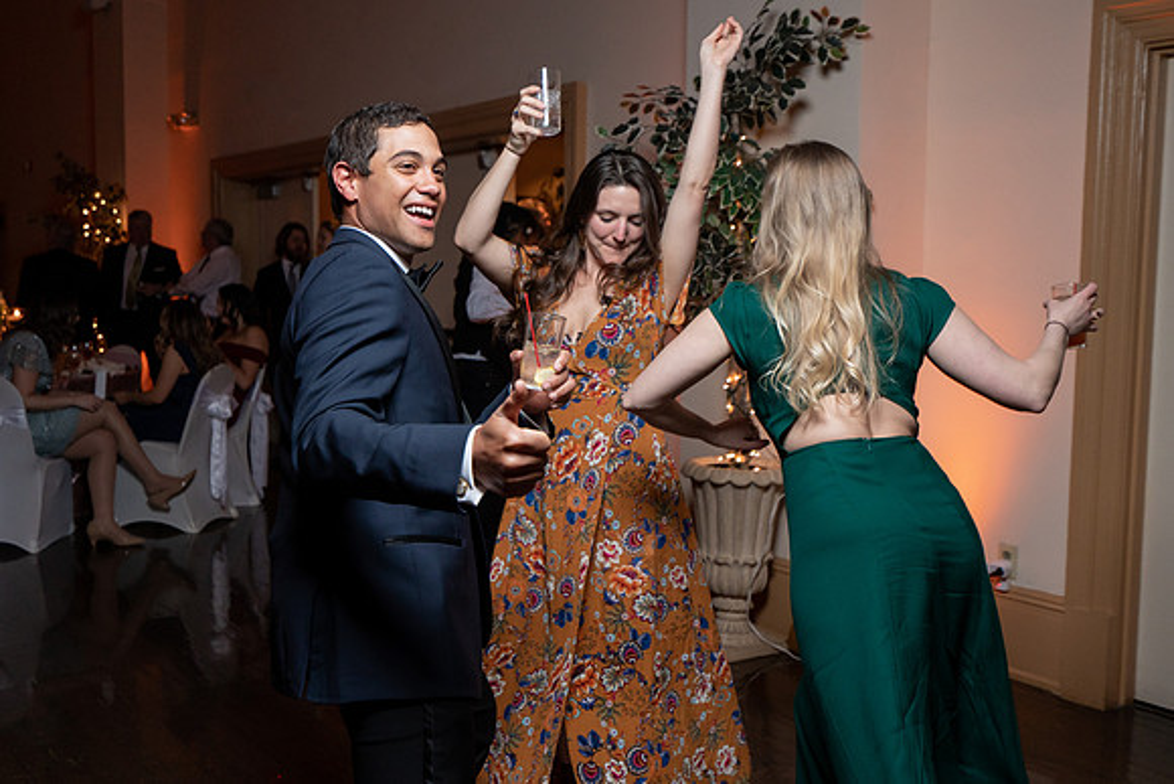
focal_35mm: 37
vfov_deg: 36.2
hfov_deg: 52.2
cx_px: 562
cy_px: 382
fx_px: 1198
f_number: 4
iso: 2000
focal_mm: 35
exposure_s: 1/200
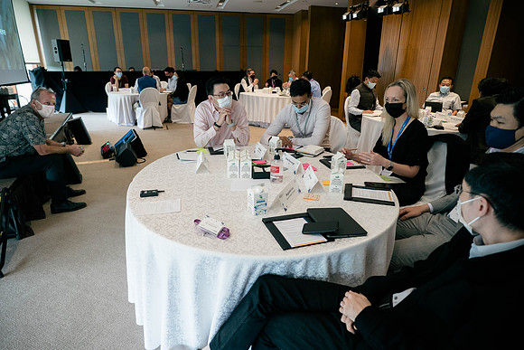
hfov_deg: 81.7
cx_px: 262
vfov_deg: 60.0
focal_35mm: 21
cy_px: 175
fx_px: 303
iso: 400
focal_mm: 10
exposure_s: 1/100
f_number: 1.7
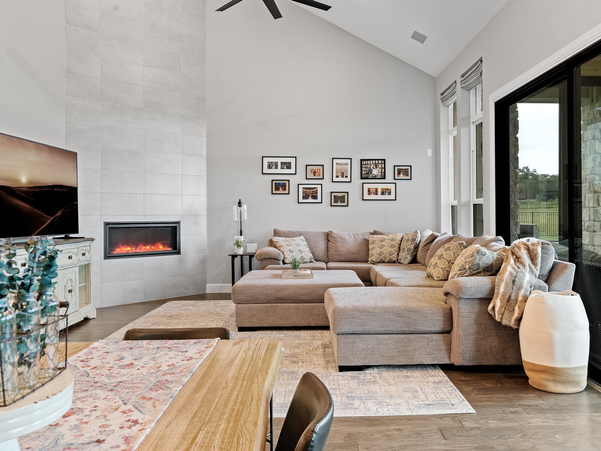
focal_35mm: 30
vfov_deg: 46.7
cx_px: 332
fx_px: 521
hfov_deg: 59.8
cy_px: 204
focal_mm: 25
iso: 2000
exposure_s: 1/6
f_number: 8
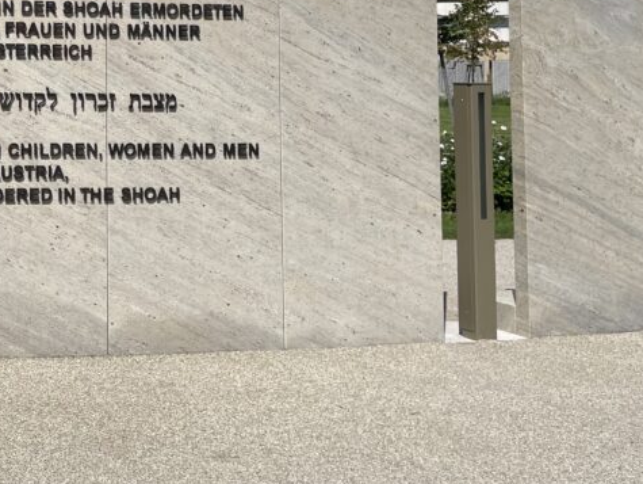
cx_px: -39
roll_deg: +0.6
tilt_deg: +4.5
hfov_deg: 31.1
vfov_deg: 25.1
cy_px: 23
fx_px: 1041
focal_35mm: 56
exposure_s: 1/6494
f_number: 1.6
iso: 32
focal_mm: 4.2
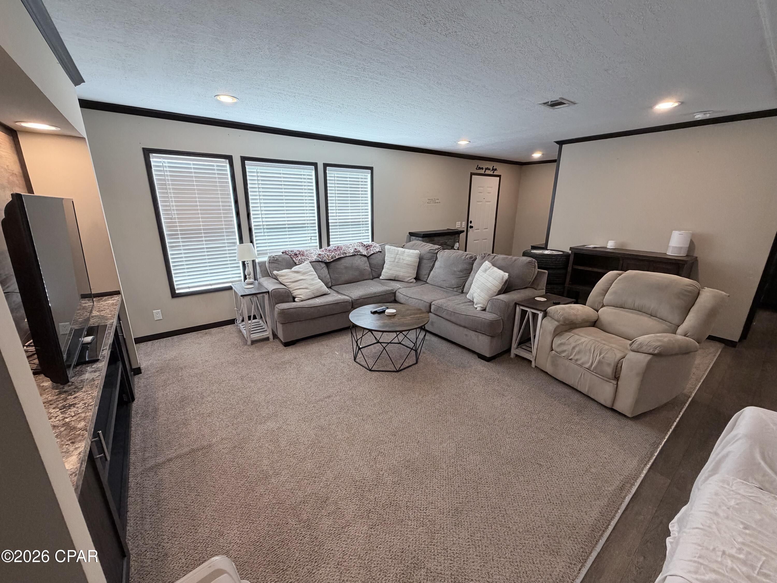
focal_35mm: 14
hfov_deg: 102.1
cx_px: 388
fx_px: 314
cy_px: 292
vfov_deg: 85.7
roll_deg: +0.3
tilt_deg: -15.4
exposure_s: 1/120
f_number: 2.2
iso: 250
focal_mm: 2.22
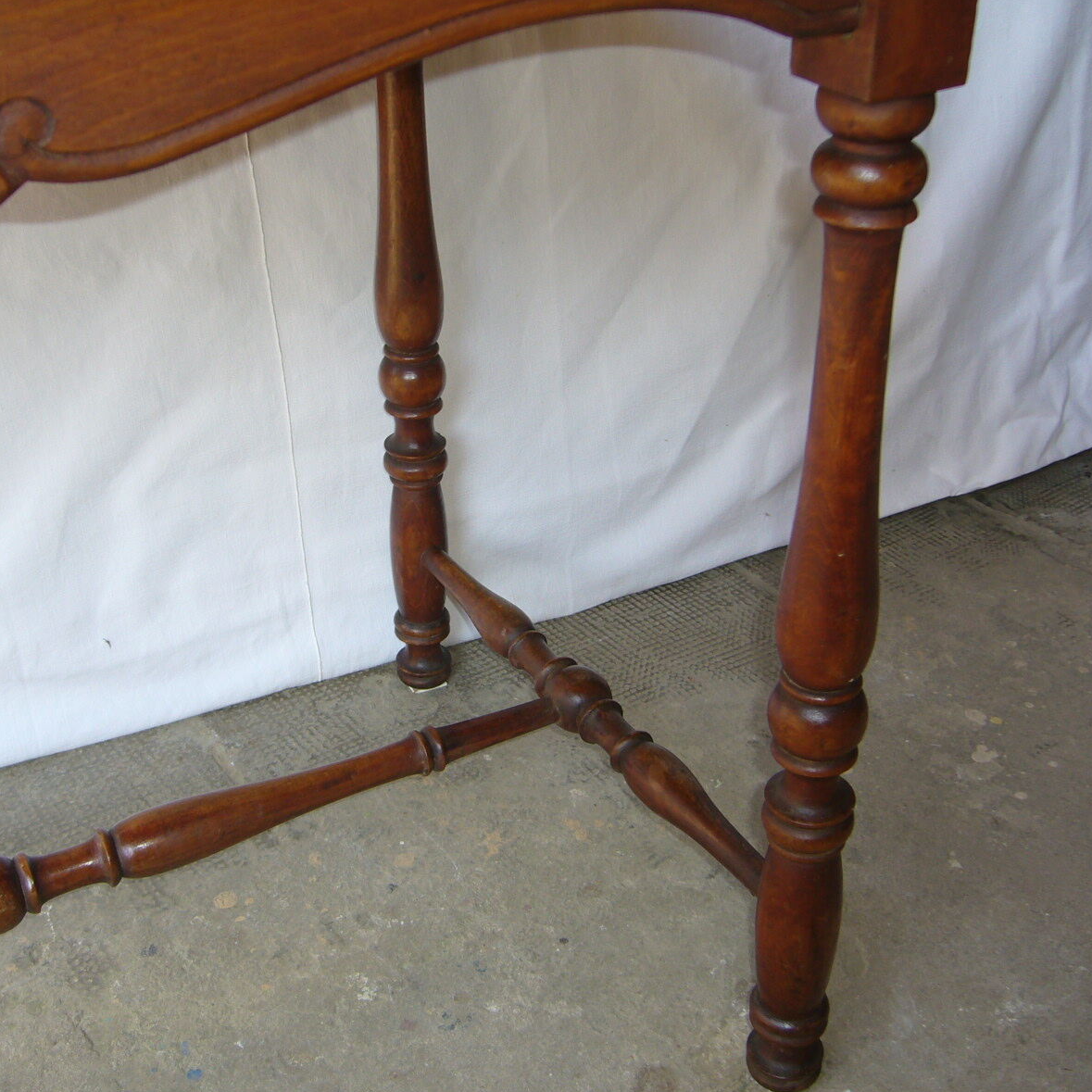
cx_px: 443
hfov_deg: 39.9
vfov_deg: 40.0
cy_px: 546
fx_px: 1499
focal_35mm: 42
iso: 80
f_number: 2.8
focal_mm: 5.8
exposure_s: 1/60
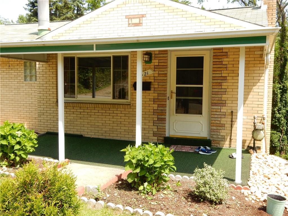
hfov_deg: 51.4
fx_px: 300
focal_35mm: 36
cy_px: 108
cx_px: 144
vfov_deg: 39.7
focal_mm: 6.4
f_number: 4
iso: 125
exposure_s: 1/400
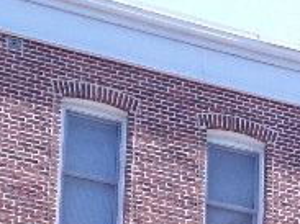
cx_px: 352
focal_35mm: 129
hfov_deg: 14.8
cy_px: 562
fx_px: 1117
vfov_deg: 9.9
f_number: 2.8
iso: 80
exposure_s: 1/350
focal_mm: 4.1
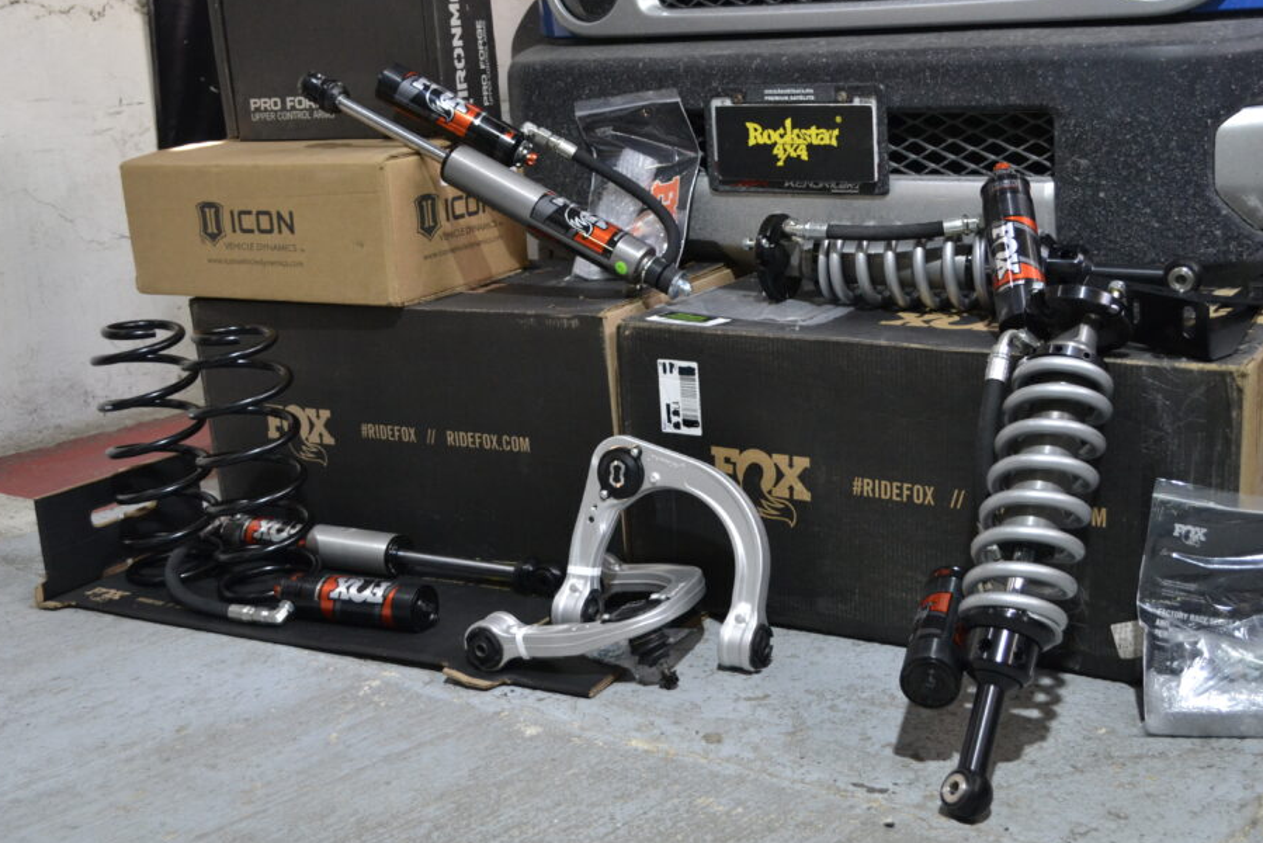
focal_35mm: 41
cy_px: 439
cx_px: 701
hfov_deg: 47.3
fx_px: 1439
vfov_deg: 32.6
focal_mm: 24
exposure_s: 1/60
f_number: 4
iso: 1400
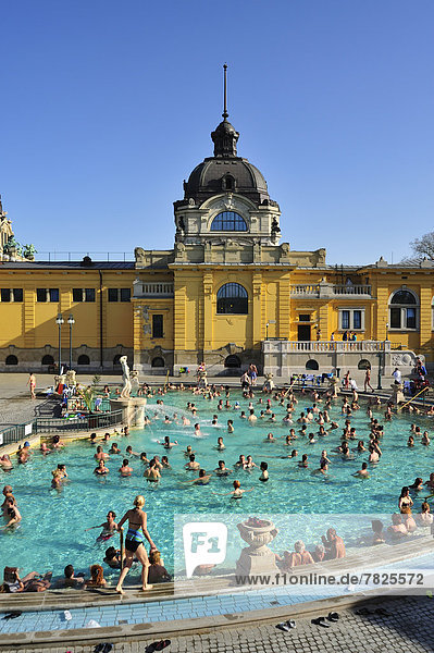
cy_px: 326
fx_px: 634
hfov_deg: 37.8
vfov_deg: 54.5
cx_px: 217
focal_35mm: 35
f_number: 11
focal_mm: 35
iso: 200
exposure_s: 1/400
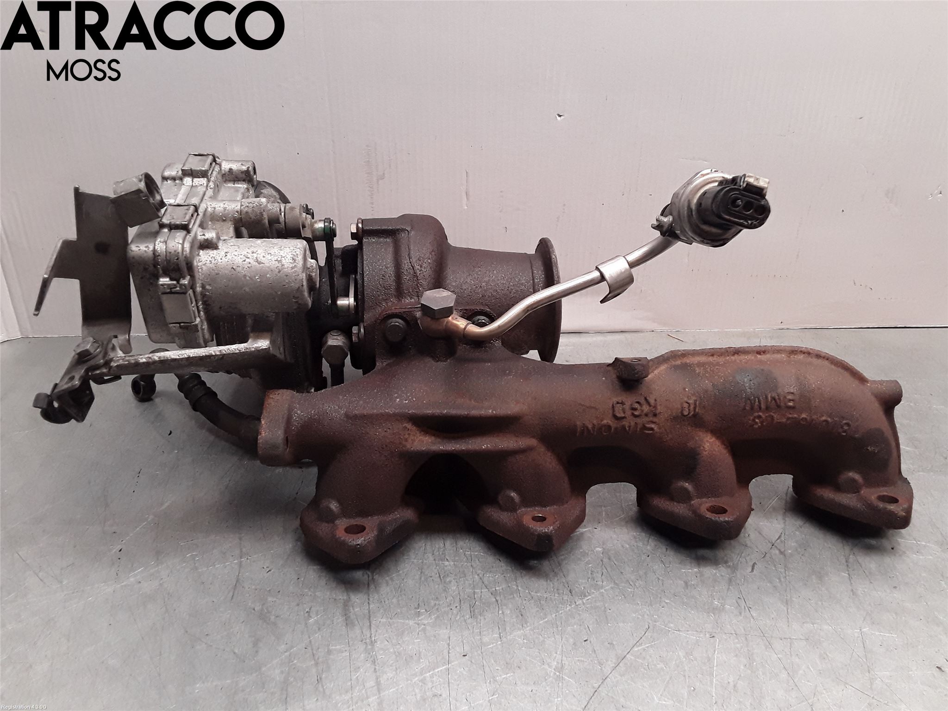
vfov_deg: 49.7
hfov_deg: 63.4
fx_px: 767
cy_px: 356
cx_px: 474
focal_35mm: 28
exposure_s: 1/100
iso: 100
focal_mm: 2.91
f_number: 1.9
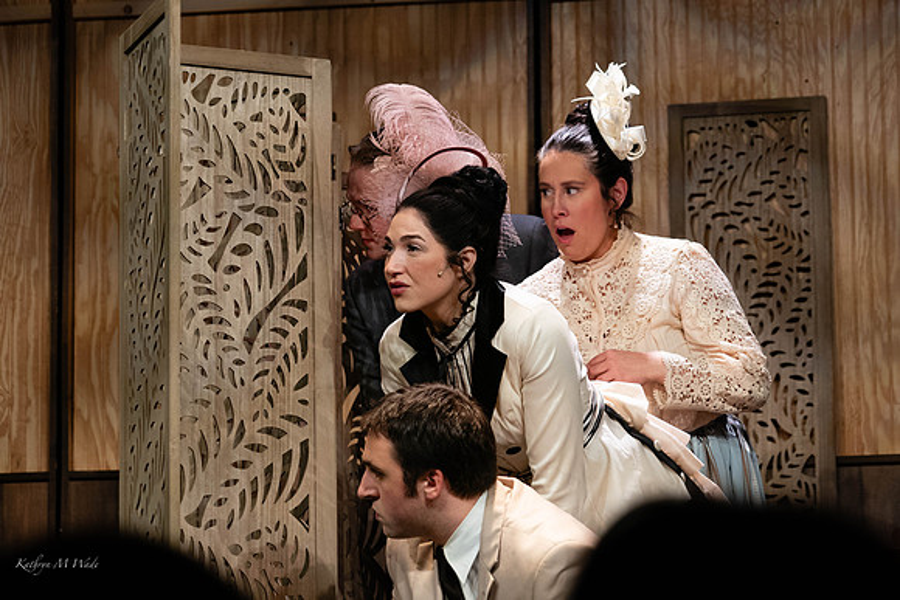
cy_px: 300
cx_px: 450
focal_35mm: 128
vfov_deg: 10.7
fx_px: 3201
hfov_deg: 16.0
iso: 2500
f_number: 6.3
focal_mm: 128
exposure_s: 1/250
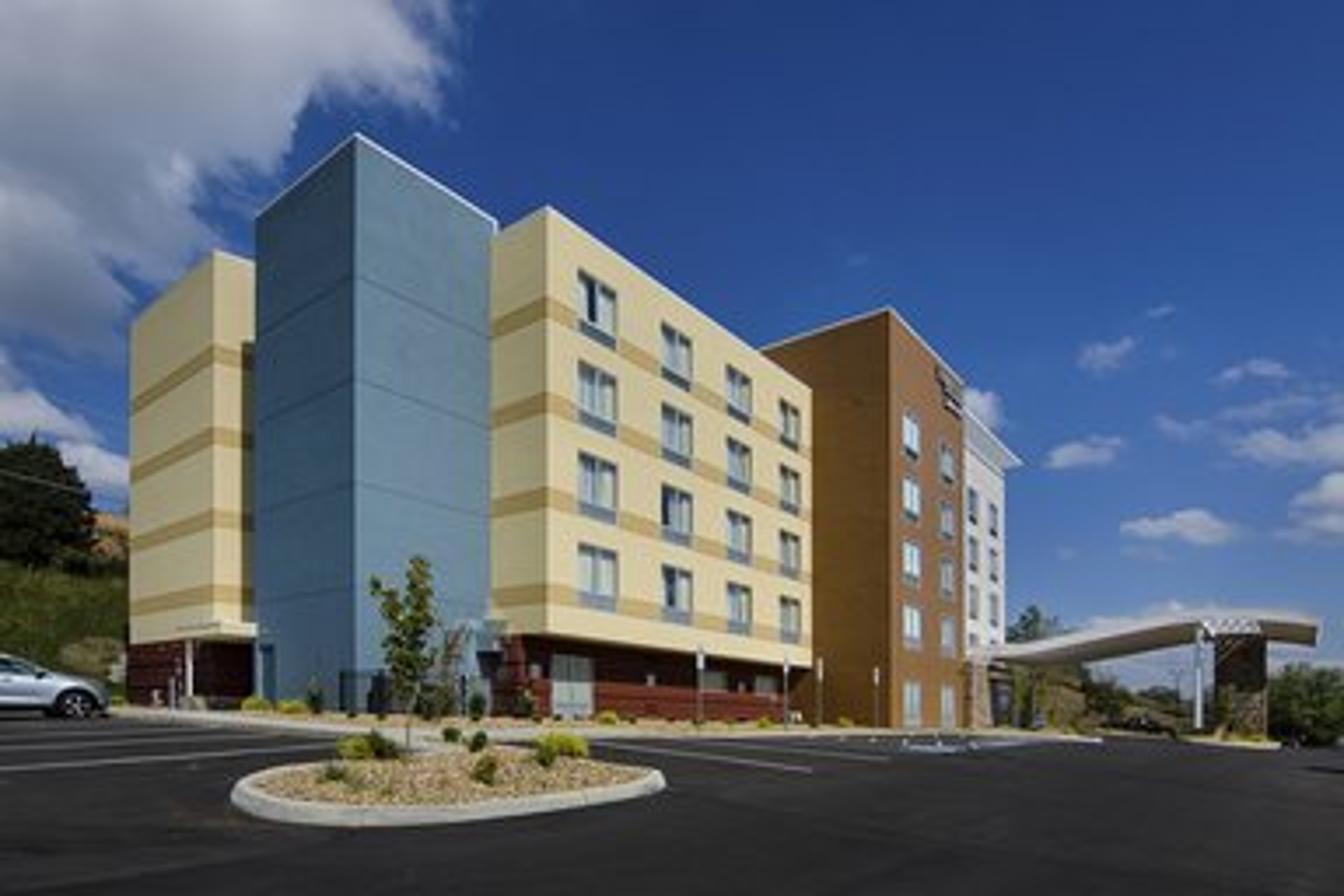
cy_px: 448
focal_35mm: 18
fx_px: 672
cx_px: 672
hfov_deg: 90.0
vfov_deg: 67.4
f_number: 11
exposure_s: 1/100
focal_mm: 12
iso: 200
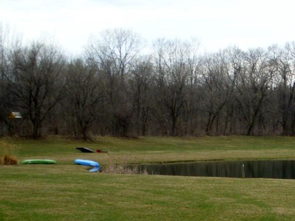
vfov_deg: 12.9
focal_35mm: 113
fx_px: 963
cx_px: 361
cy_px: 220
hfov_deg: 16.6
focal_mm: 6.3
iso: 50
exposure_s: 1/378
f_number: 2.9
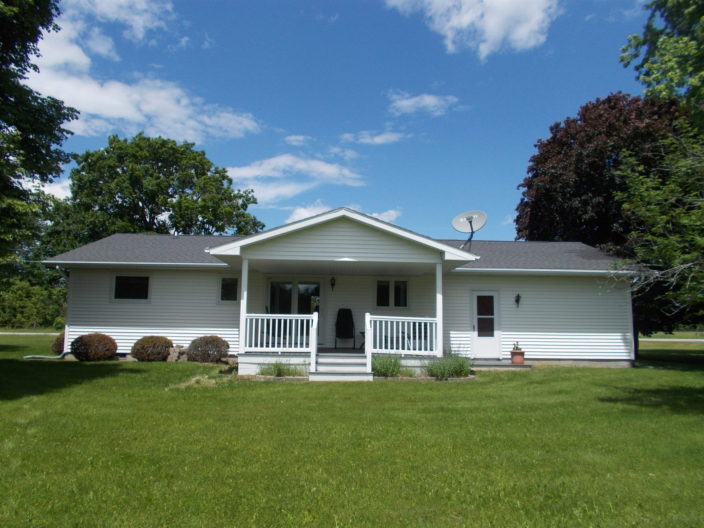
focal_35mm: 26
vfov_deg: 53.1
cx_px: 352
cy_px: 264
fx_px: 529
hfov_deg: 67.3
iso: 80
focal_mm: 4.6
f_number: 8
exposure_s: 1/200
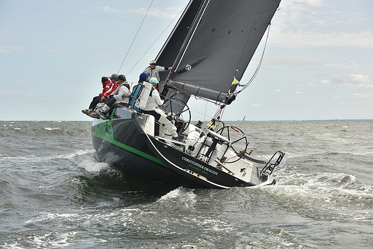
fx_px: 725
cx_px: 186
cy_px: 124
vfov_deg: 19.5
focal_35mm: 70
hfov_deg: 28.8
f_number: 7.1
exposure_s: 1/800
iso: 250
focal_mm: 70
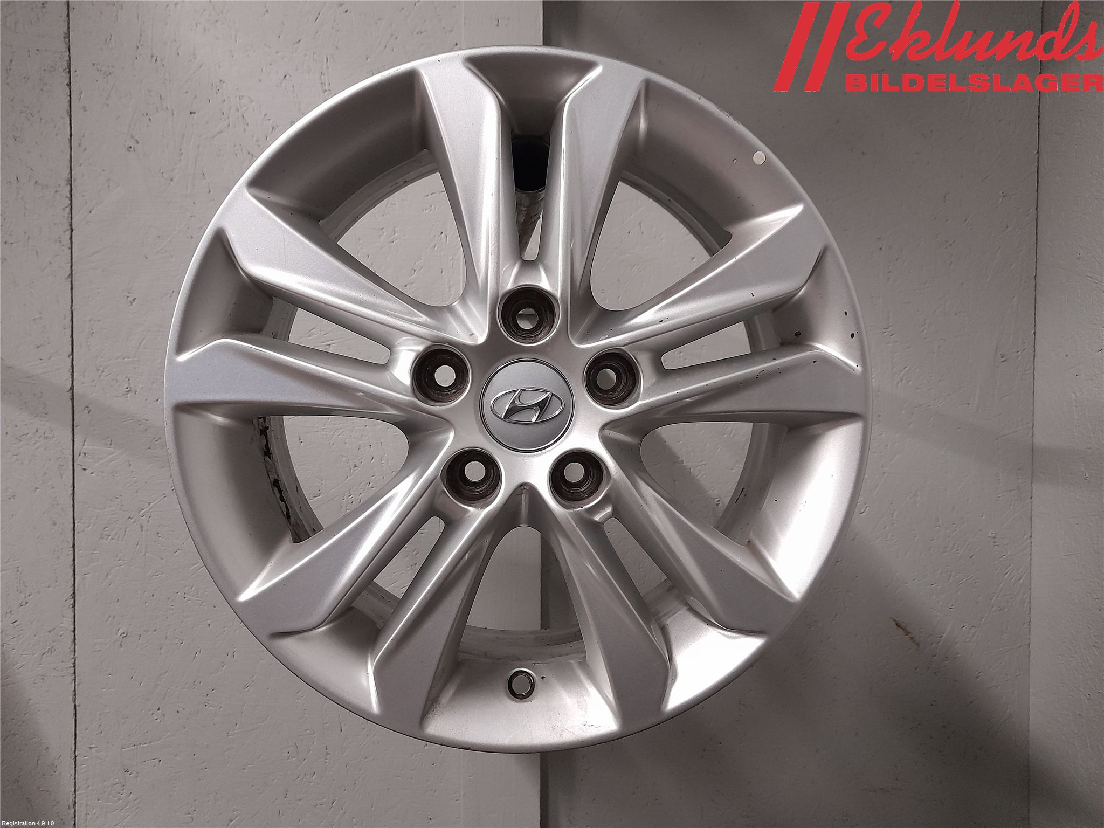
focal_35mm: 25
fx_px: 797
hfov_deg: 69.4
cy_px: 414
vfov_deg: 54.9
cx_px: 552
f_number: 2
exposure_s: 1/25
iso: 400
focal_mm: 4.6
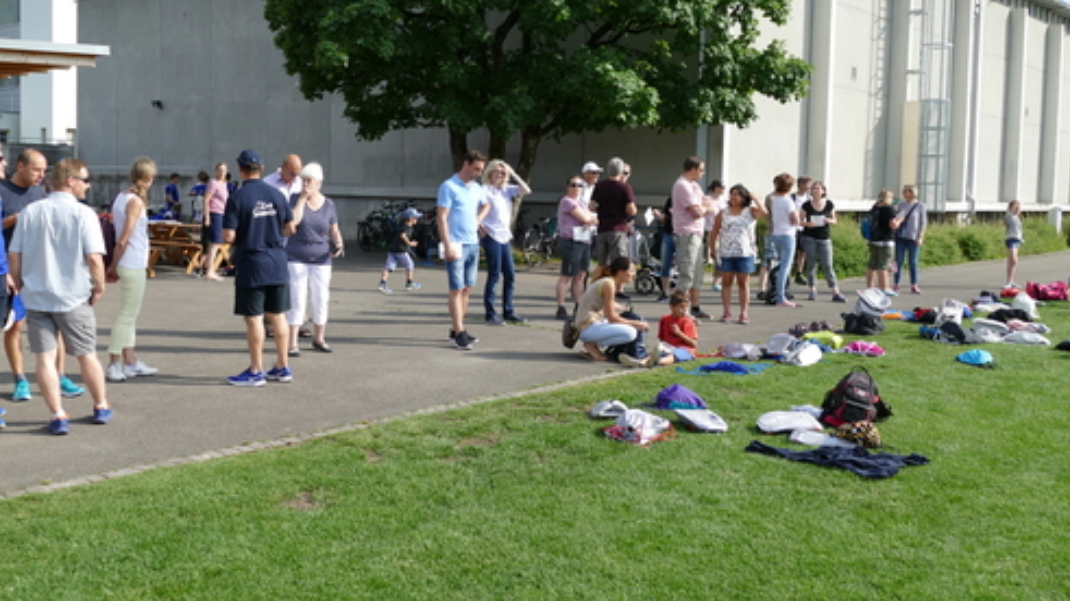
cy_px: 248
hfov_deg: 52.7
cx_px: 497
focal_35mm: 38
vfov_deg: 31.1
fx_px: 1078
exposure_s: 1/1000
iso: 125
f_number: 3
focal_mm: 11.86
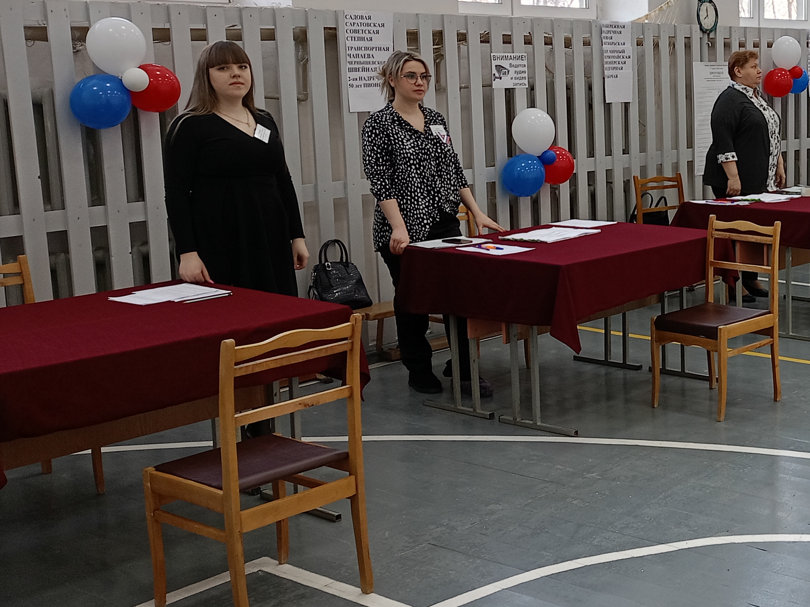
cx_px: 794
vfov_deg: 25.6
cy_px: 251
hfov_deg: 31.5
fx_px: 1334
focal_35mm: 57
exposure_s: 1/50
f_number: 1.79
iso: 300
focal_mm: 4.7
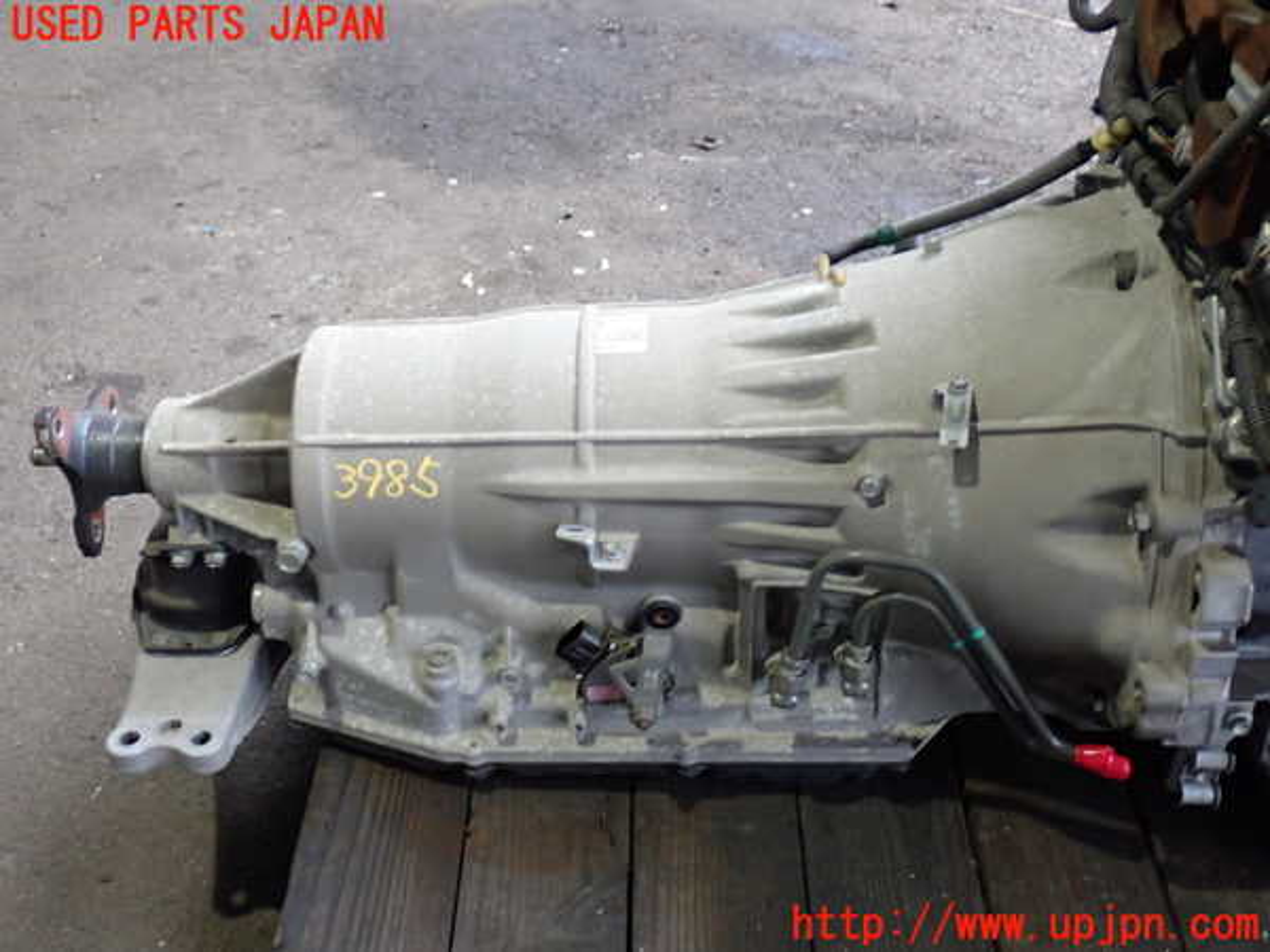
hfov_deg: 45.8
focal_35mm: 41
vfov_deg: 35.1
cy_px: 476
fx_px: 1504
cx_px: 635
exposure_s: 1/40
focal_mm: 7.31
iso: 500
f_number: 2.8
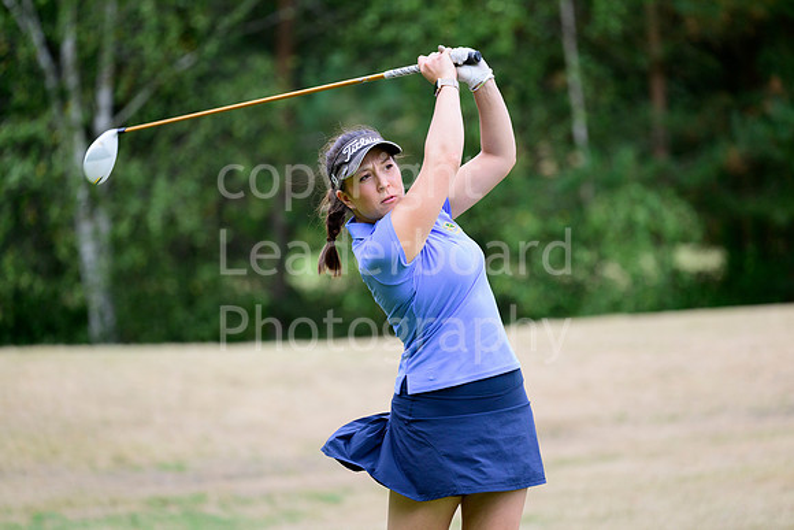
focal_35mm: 290
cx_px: 397
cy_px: 265
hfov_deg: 7.1
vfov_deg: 4.7
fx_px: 6397
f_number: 5.6
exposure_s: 1/800
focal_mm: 290
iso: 1000
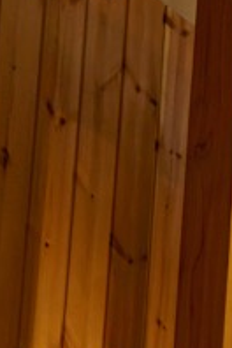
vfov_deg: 11.5
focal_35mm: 155
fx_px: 1498
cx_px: 715
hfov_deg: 7.6
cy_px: 765
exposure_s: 1/125
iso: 100
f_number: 3.5
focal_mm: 24
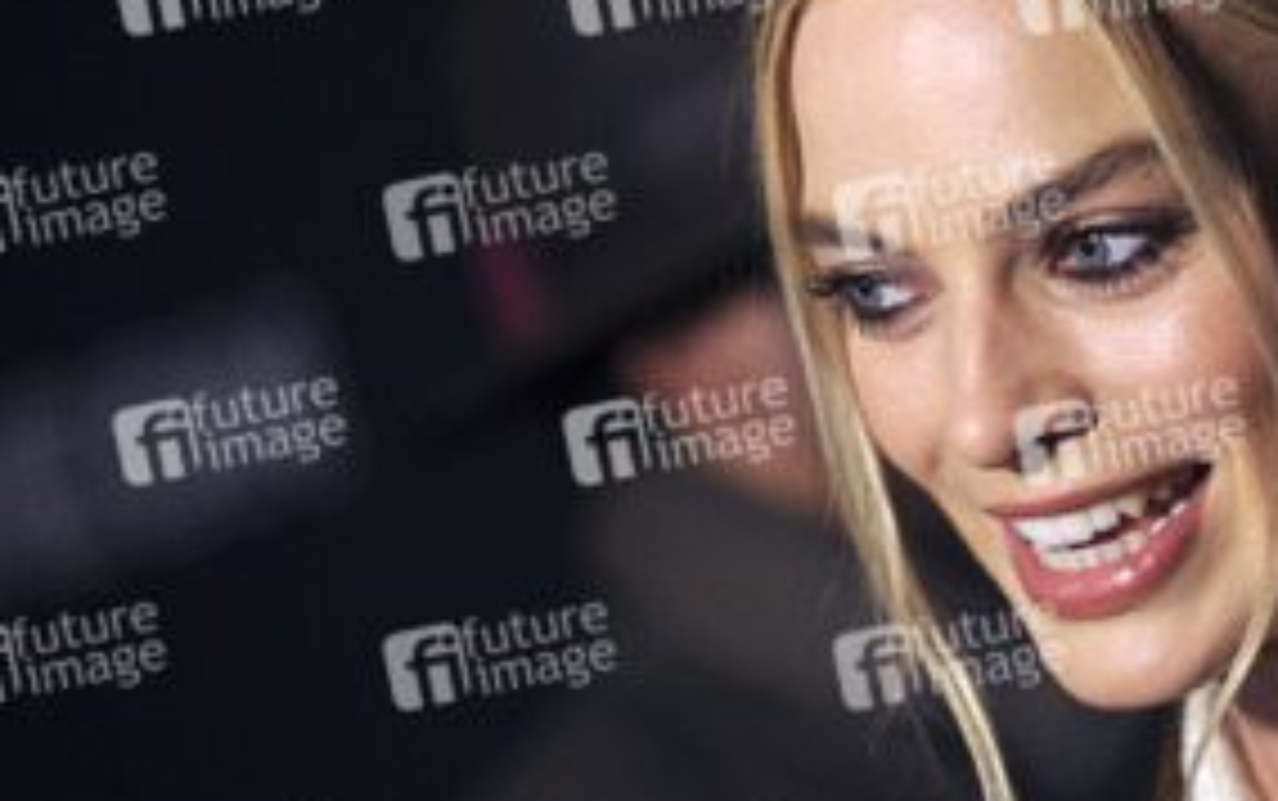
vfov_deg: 6.0
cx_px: 1008
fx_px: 7599
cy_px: 320
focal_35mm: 218
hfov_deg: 9.6
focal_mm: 135
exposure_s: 1/250
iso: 1600
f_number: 3.2
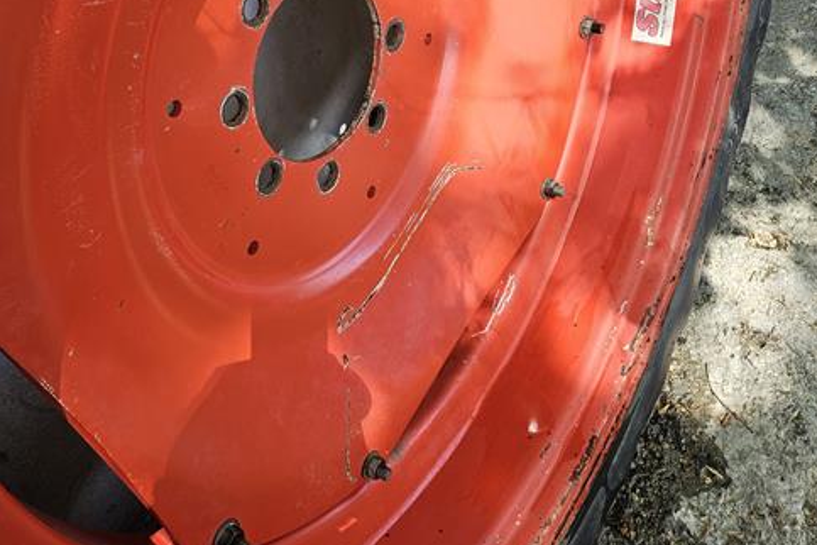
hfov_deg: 50.5
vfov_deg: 33.8
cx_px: 350
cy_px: 96
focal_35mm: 38
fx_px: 862
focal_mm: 5.4
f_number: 1.8
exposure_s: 1/100
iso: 25
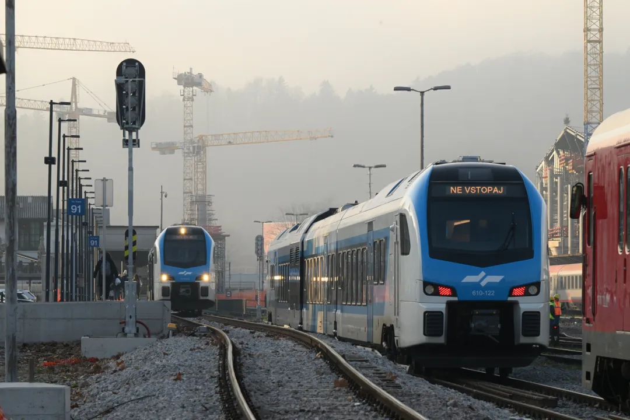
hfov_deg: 10.3
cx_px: 315
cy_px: 210
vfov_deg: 6.9
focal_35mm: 200
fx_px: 3500
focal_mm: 200
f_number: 14
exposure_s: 1/800
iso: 2500
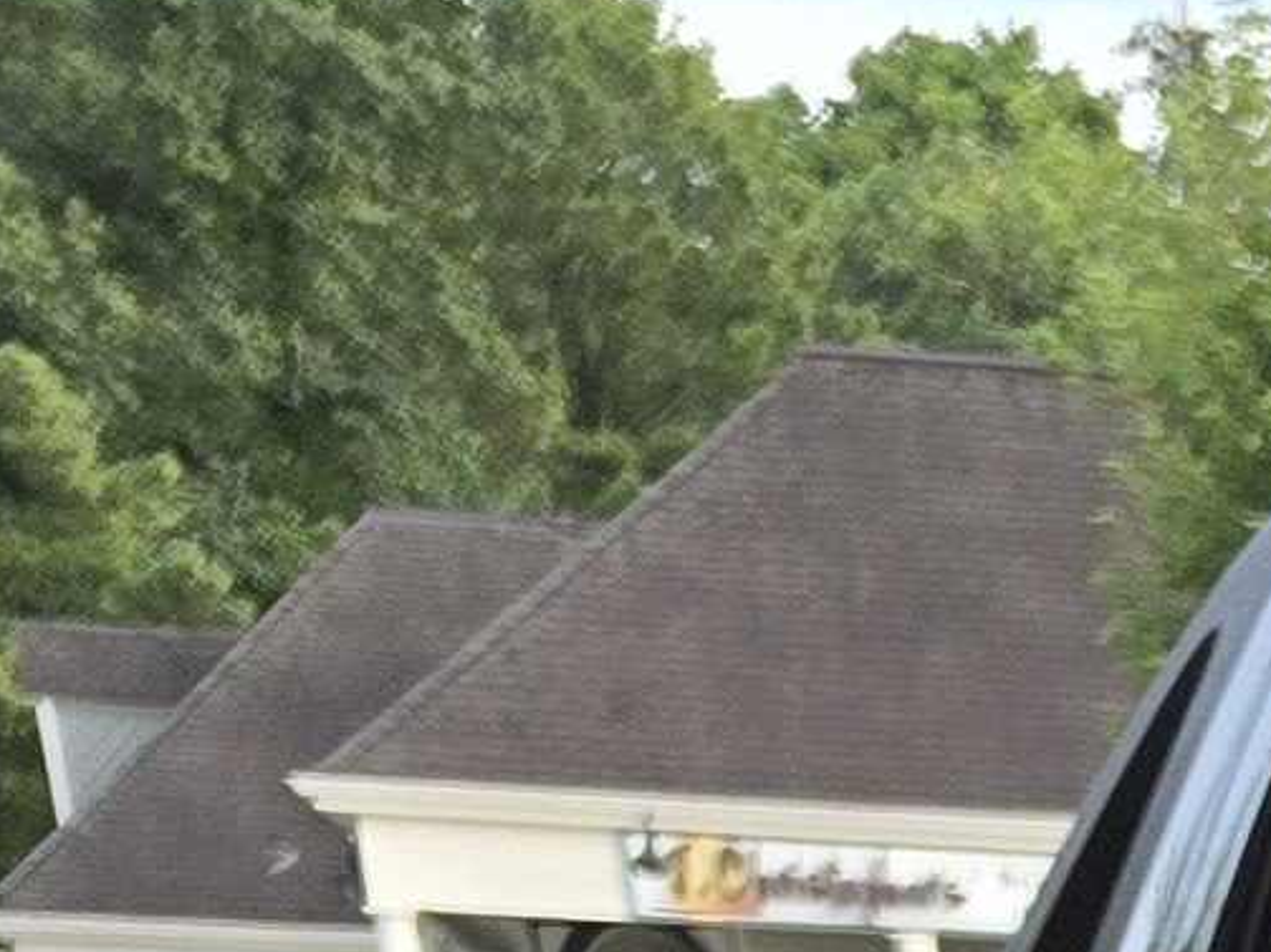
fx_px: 6718
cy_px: 3752
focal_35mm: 183
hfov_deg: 7.6
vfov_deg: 6.6
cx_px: 4988
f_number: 1.7
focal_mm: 6.3
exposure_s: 1/180
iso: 64
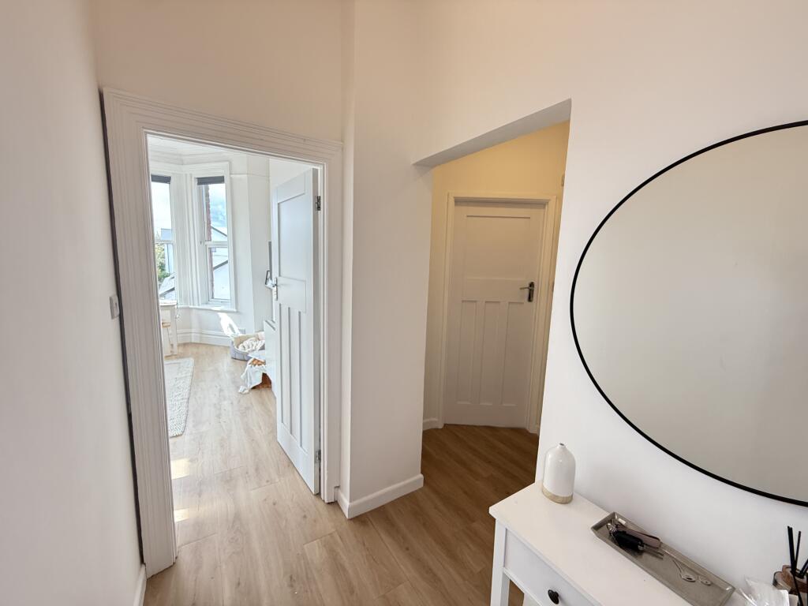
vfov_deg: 85.7
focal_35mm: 14
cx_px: 404
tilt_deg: -7.4
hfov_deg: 102.1
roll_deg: -2.0
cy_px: 303
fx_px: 327
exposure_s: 1/100
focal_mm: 2.22
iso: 160
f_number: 2.2
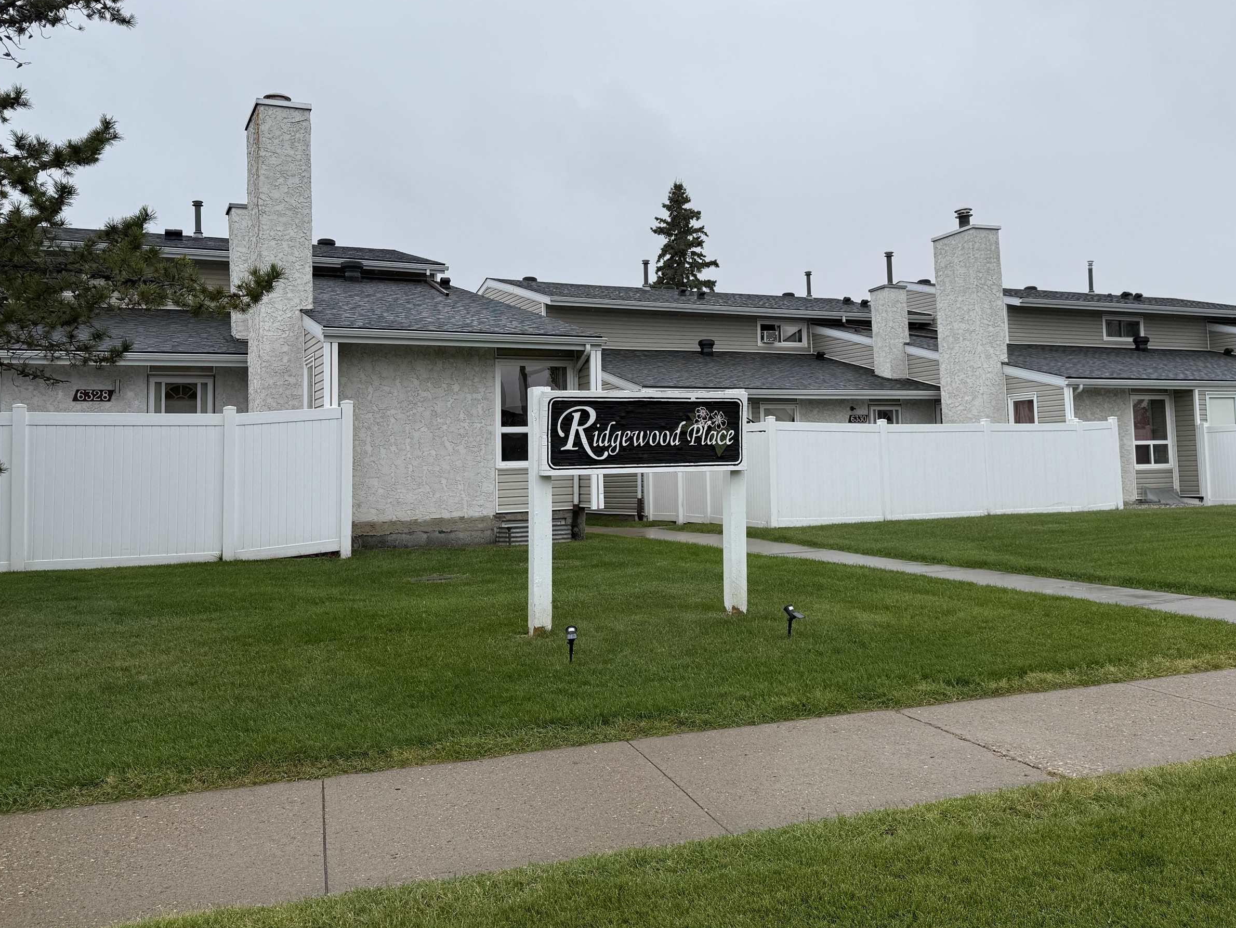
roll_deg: +1.5
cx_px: 711
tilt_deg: +4.3
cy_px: 376
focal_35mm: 31
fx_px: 1107
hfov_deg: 58.1
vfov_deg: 45.2
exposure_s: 1/1553
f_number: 1.78
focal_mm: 6.76
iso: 80
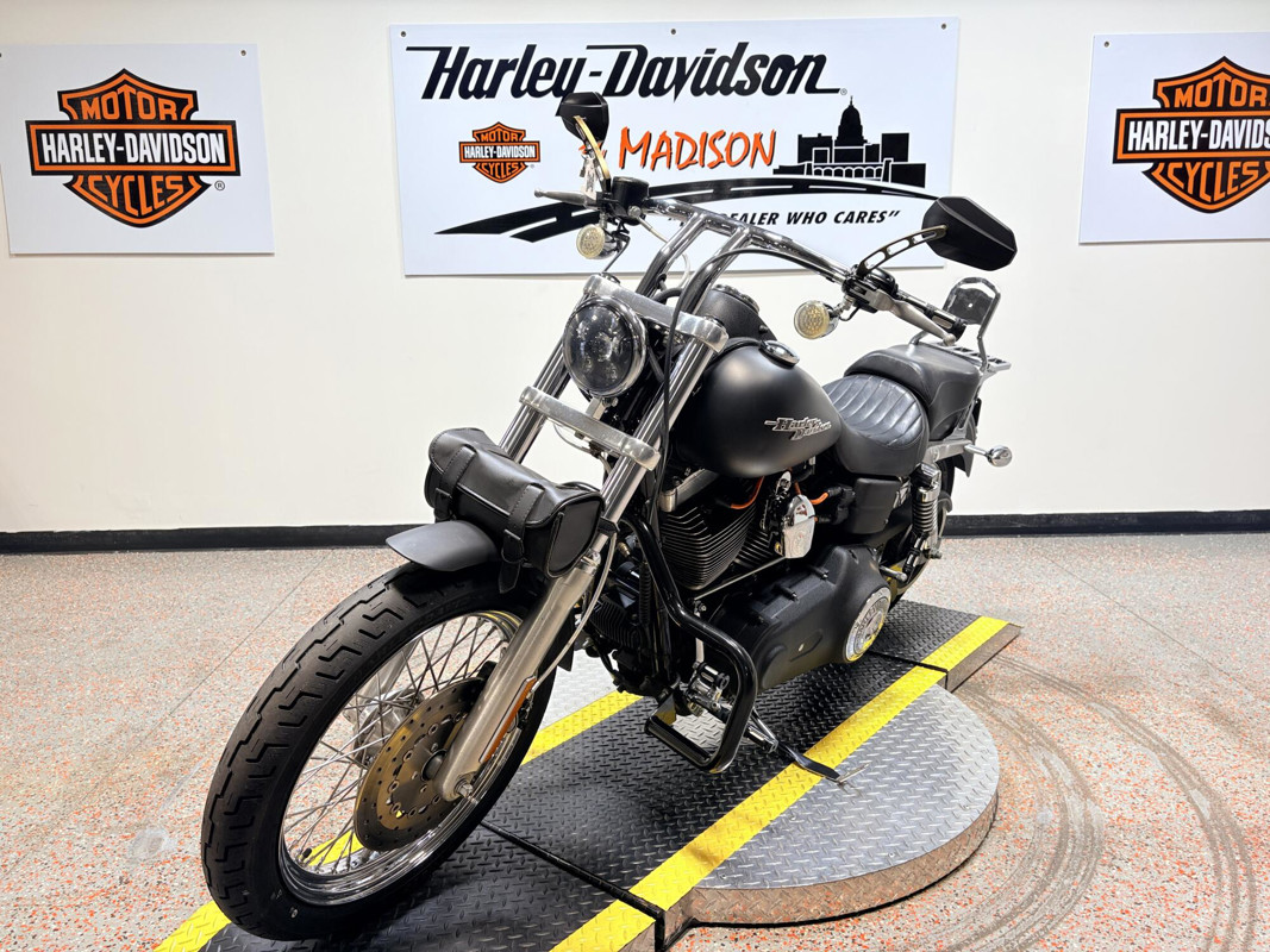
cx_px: 635
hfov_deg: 67.3
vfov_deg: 53.1
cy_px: 476
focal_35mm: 26
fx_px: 954
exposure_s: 1/120
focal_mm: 5.96
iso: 40
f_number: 1.6
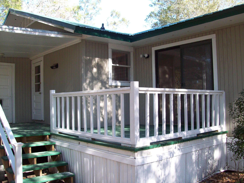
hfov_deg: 51.4
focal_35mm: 36
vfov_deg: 39.7
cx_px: 122
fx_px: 254
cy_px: 92
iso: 80
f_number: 2.7
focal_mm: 6
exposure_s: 1/148
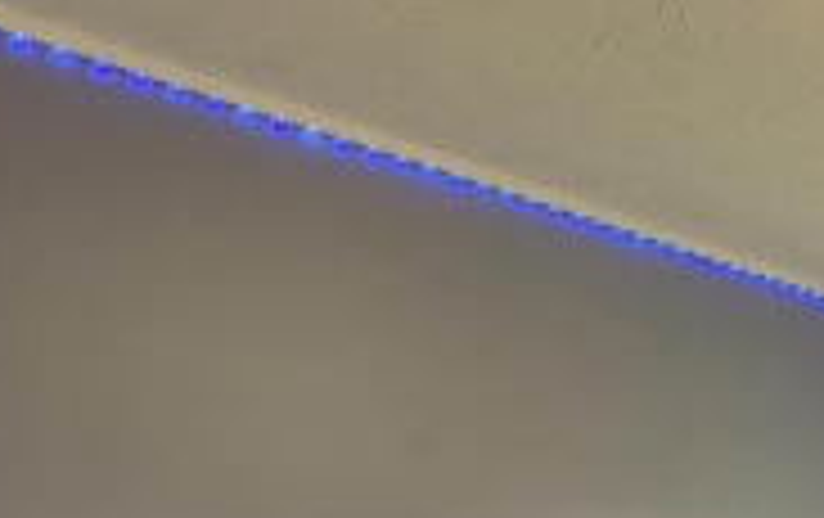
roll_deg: -0.6
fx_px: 1215
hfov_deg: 27.0
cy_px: 797
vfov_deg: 20.3
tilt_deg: -5.1
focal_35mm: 54
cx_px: 1222
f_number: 2.2
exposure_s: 1/60
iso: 320
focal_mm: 2.22
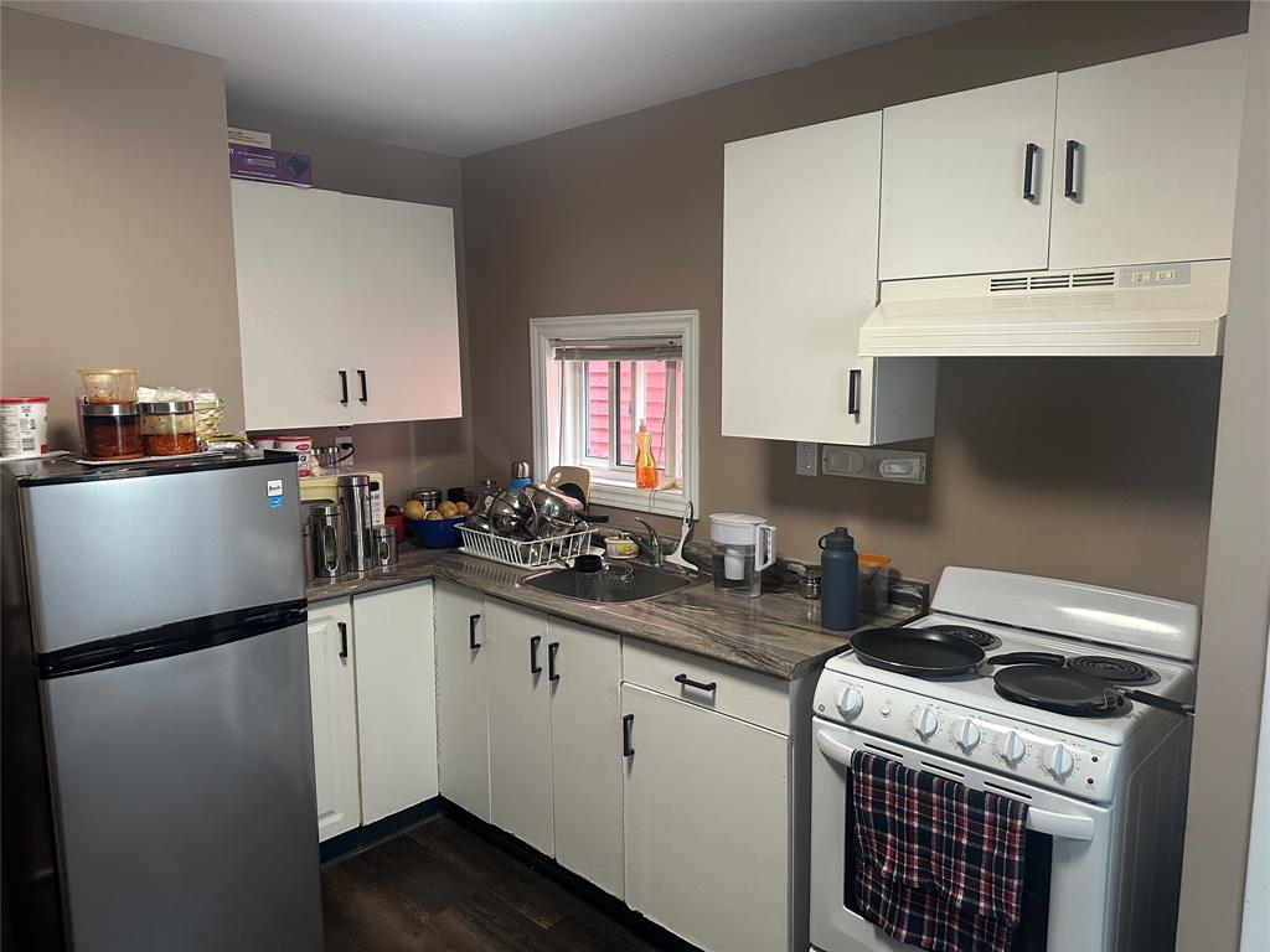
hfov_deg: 71.6
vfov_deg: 56.8
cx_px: 635
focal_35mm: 24
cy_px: 476
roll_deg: +0.2
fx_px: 881
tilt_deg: -8.0
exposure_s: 1/60
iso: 250
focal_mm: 6.86
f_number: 1.78
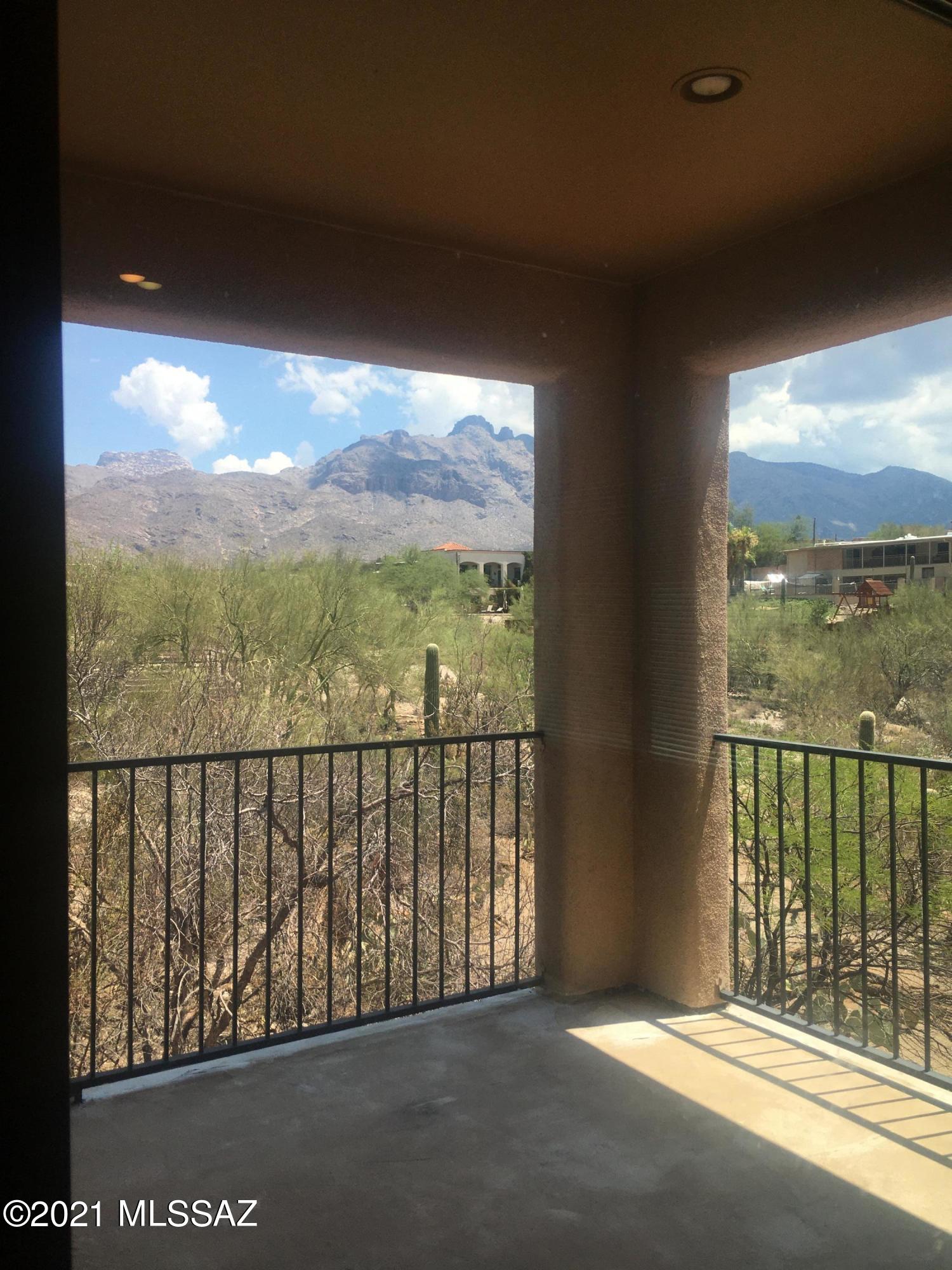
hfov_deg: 48.2
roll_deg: +0.1
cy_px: 635
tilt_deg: -1.8
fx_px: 1063
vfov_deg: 61.7
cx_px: 476
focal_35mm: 29
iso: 25
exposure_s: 1/950
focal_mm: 4.15
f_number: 2.2
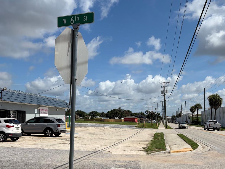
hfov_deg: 46.8
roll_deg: +0.3
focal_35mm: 40
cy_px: 126
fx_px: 260
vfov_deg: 35.2
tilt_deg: -1.7
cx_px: 118
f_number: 1.6
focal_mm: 5.96
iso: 50
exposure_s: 1/6993
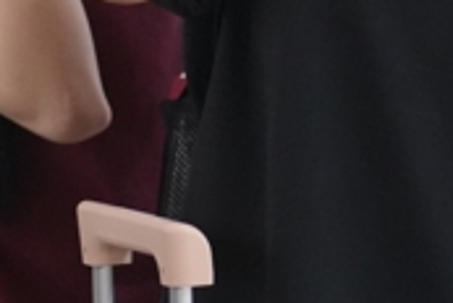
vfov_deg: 2.0
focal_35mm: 692
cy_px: -230
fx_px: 8723
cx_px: 62
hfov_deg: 3.0
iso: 6400
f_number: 2.8
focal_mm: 123
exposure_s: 1/160
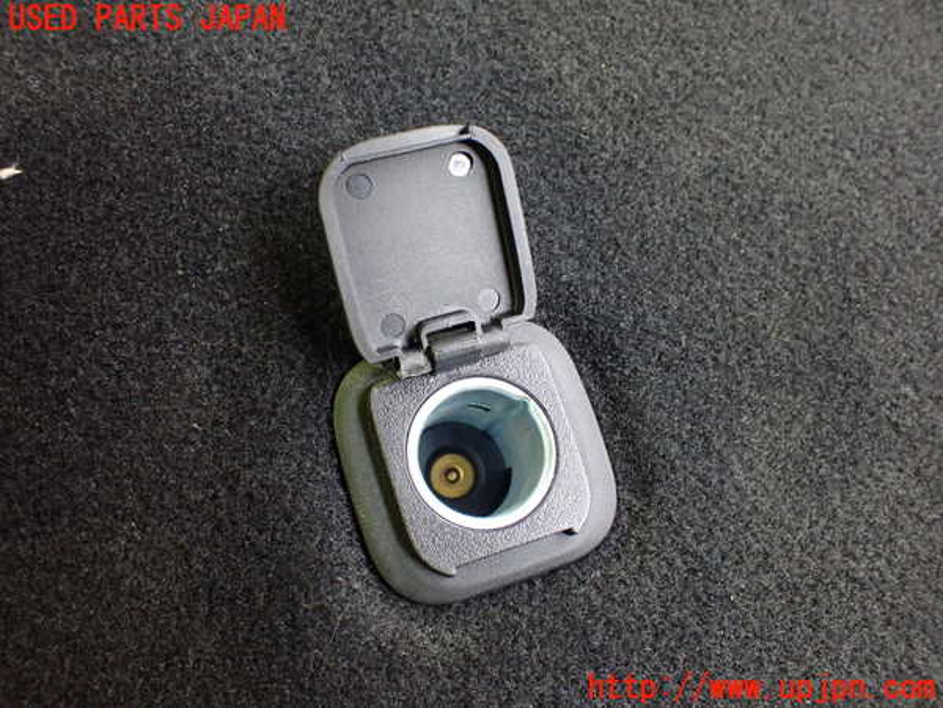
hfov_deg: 60.0
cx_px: 472
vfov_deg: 46.8
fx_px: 817
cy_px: 354
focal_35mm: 30
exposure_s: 1/40
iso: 800
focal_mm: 5.4
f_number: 2.3
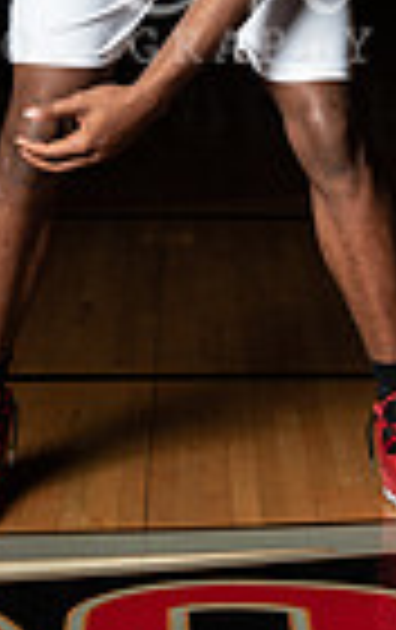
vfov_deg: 13.7
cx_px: 184
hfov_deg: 9.0
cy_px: -162
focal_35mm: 147
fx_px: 2528
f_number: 14
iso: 320
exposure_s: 1/200
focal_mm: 45
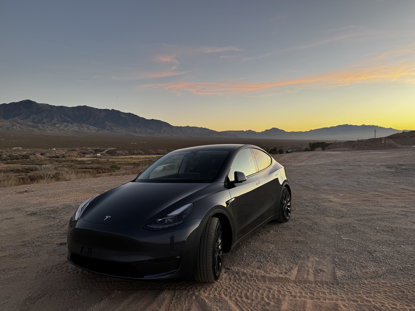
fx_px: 288
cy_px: 156
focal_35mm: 24
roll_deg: +1.5
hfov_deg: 71.6
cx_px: 208
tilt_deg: -2.9
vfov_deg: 56.8
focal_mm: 6.76
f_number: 1.78
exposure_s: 1/121
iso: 80
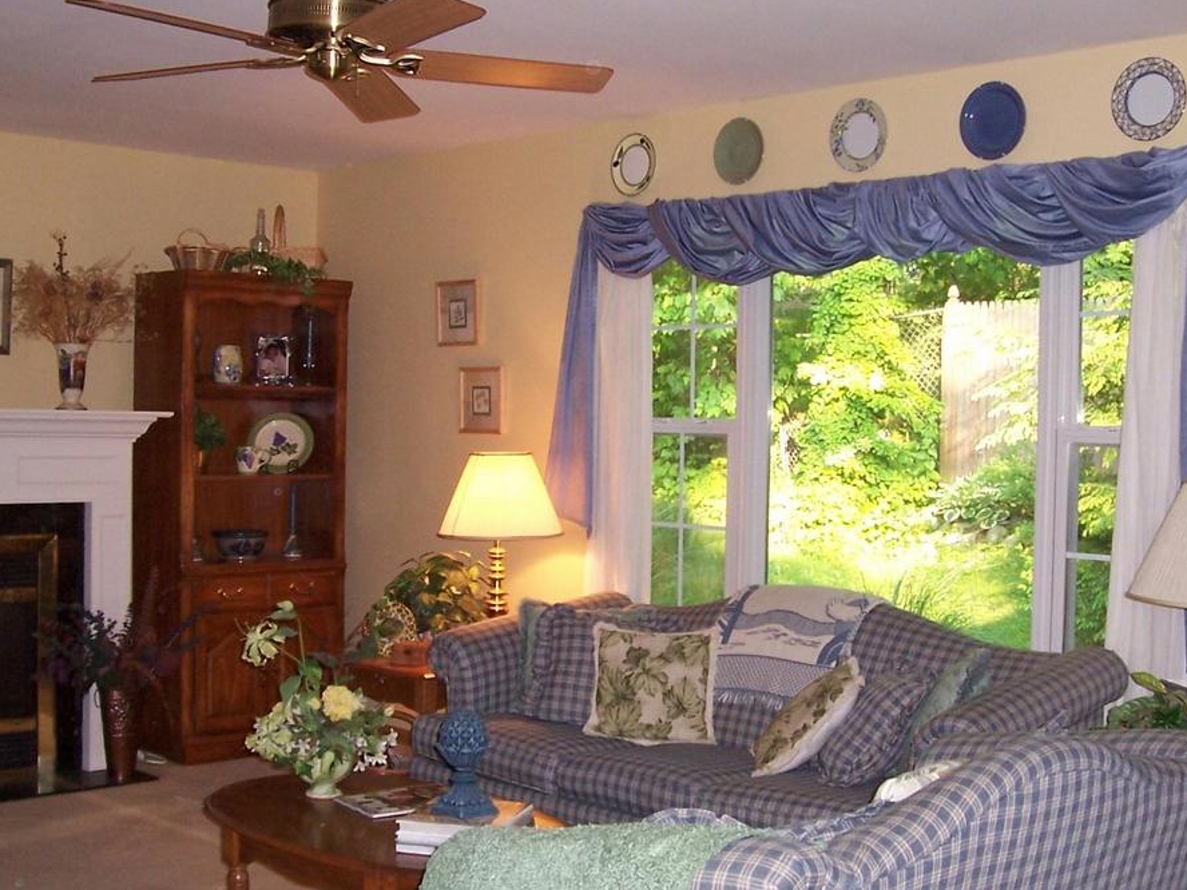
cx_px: 683
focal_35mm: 49
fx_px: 1680
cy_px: 465
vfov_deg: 29.7
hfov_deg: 38.8
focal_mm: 5.6
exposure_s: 1/60
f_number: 2.7
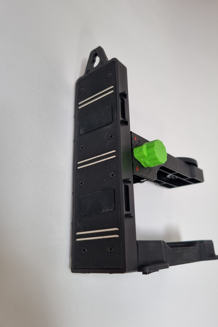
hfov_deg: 46.3
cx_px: 125
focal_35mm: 28
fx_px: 254
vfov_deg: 65.5
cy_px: 160
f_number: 1.8
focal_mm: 5.4
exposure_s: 1/125
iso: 50
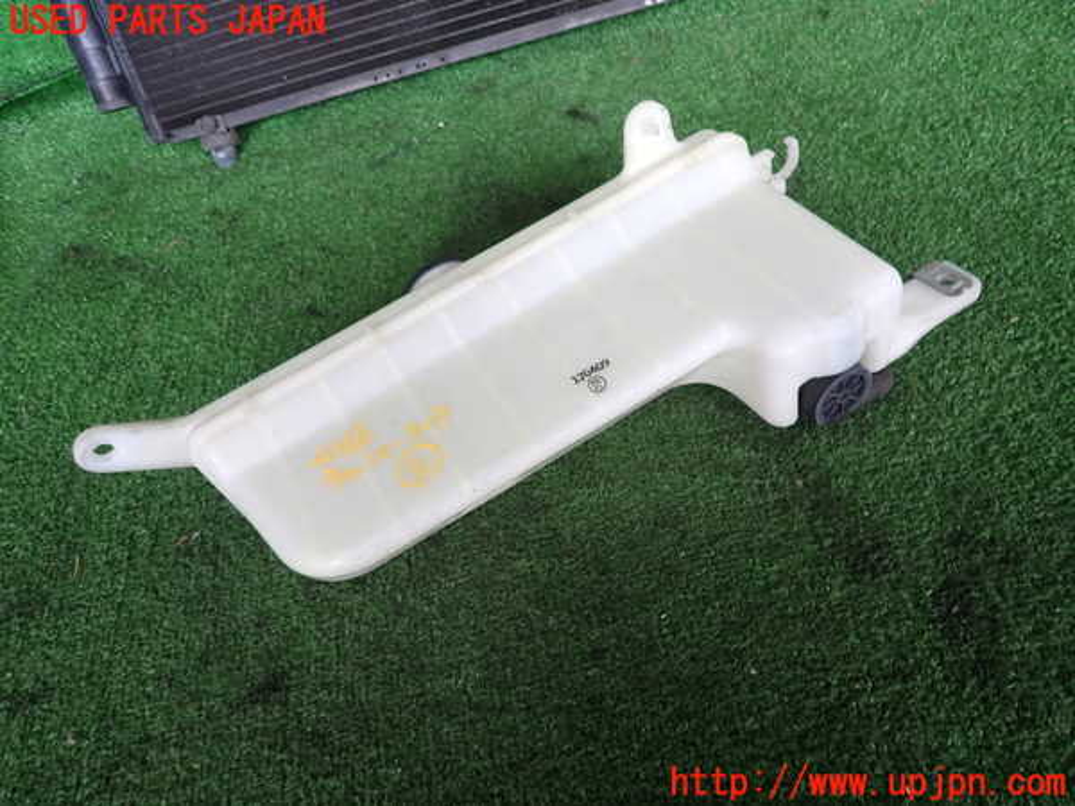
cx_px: 538
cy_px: 403
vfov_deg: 54.9
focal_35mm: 25
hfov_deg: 69.4
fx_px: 776
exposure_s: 1/100
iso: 100
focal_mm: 4.5
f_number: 2
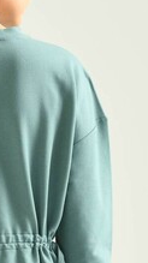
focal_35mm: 251
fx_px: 1753
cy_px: 270
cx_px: -1
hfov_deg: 4.8
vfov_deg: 8.5
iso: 125
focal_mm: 70
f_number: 5.6
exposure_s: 1/160
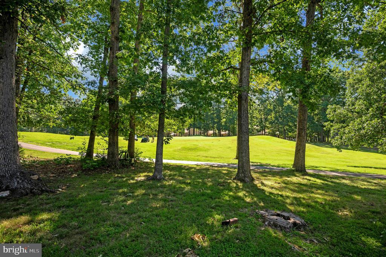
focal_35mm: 18
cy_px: 128
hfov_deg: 88.5
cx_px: 193
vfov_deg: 65.9
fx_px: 198
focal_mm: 18.5
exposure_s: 1/250
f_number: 5
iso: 200
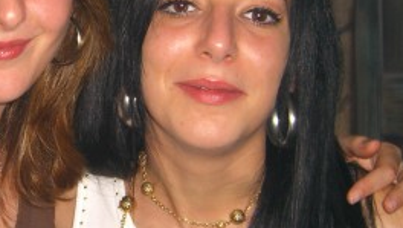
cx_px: 60
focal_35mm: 94
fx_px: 1005
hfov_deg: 22.3
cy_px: 86
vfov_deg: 12.9
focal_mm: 7.9
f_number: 2.8
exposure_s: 1/60
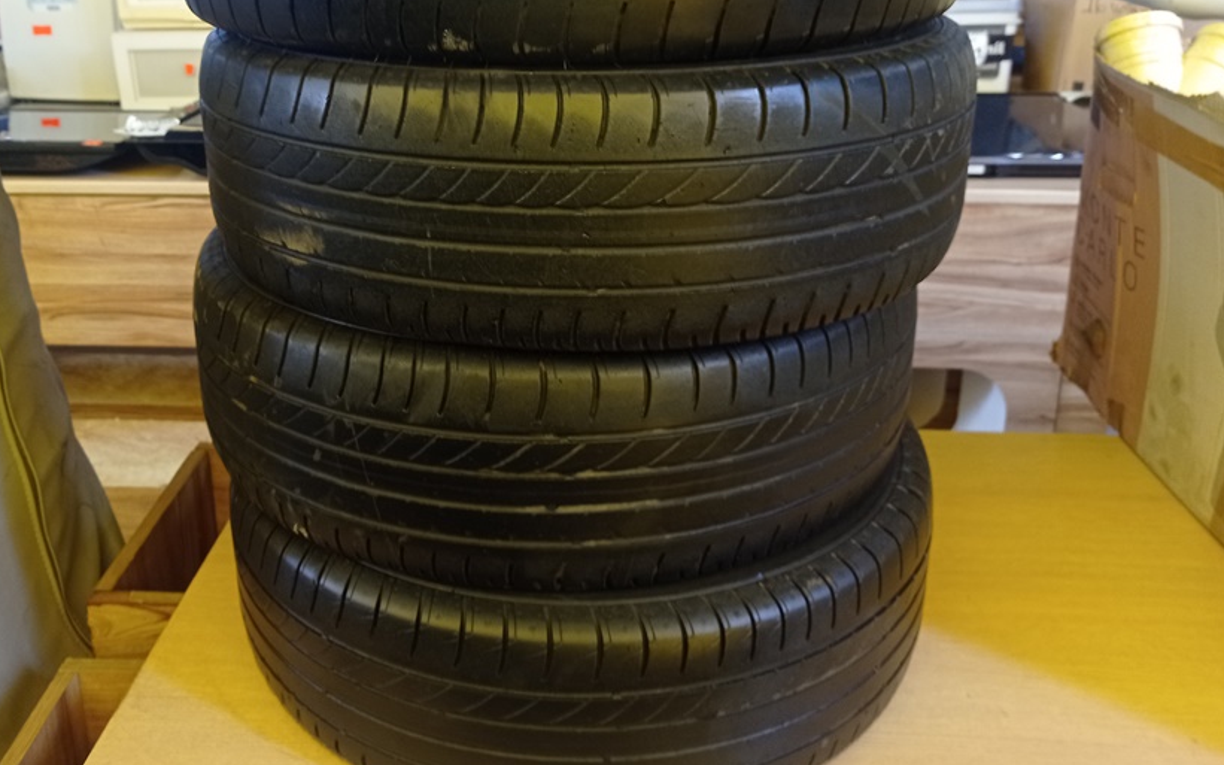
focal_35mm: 37
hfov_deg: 52.5
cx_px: 514
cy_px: 209
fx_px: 1234
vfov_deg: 33.9
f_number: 1.79
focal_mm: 4.7
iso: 143
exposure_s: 1/60
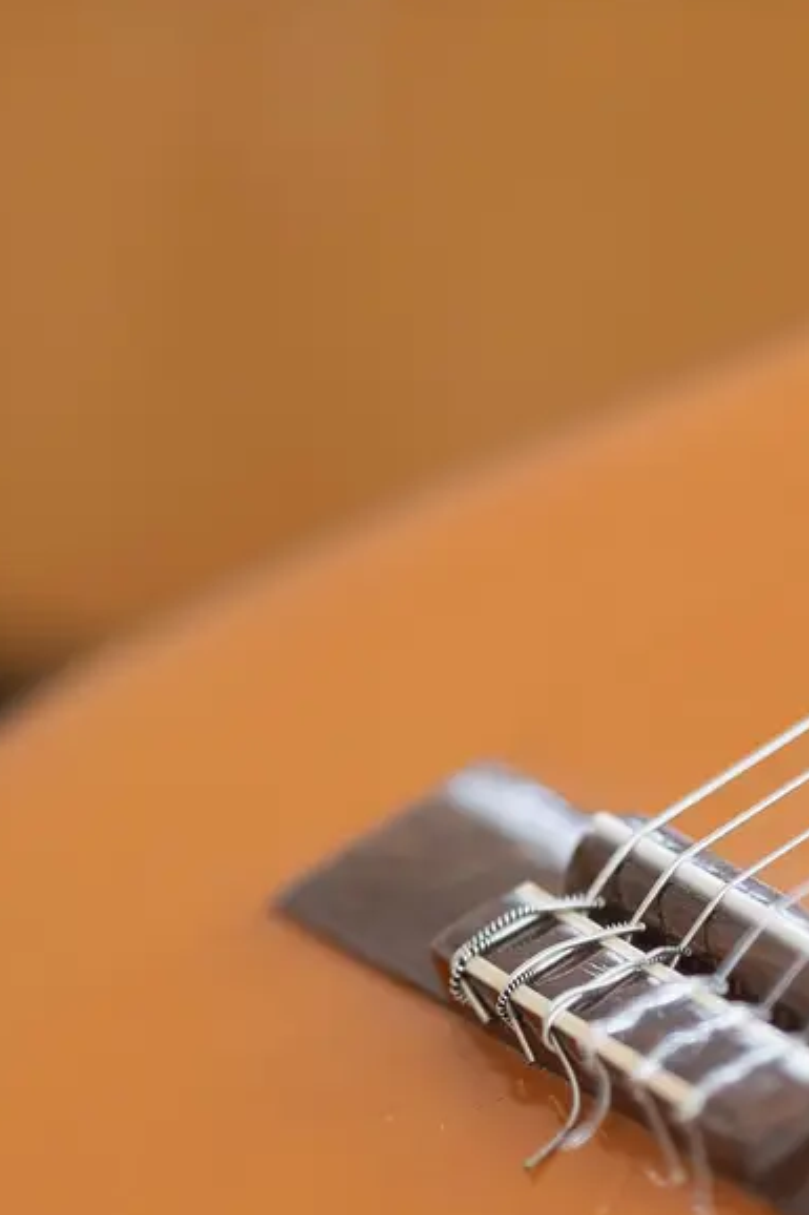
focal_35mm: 353
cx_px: 717
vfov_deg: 5.8
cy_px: 750
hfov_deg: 3.9
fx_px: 11905
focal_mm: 85
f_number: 1.4
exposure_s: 1/400
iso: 160
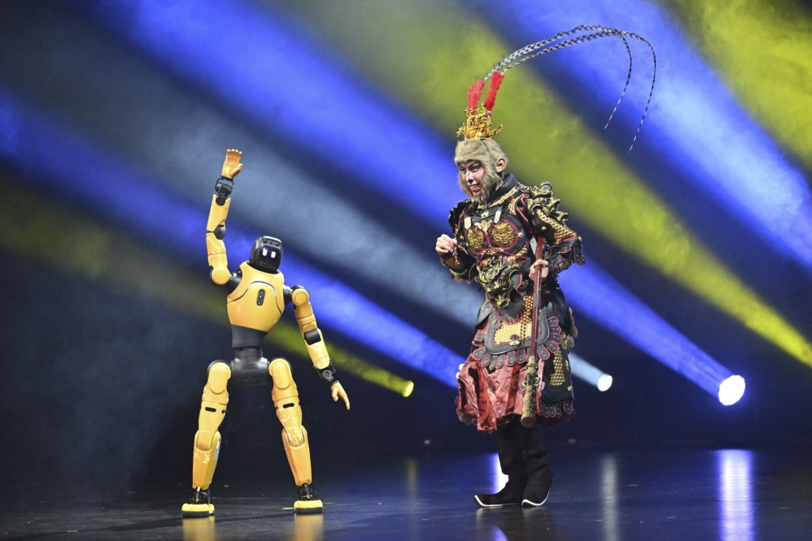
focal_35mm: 110
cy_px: 270
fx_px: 2480
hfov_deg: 18.6
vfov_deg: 12.4
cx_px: 406
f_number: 4
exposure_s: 1/1000
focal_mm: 110
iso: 8000
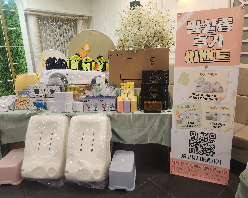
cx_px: 121
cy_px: 99
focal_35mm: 24
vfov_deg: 58.8
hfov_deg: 70.3
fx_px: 176
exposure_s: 1/60
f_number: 1.8
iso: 125
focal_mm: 5.4
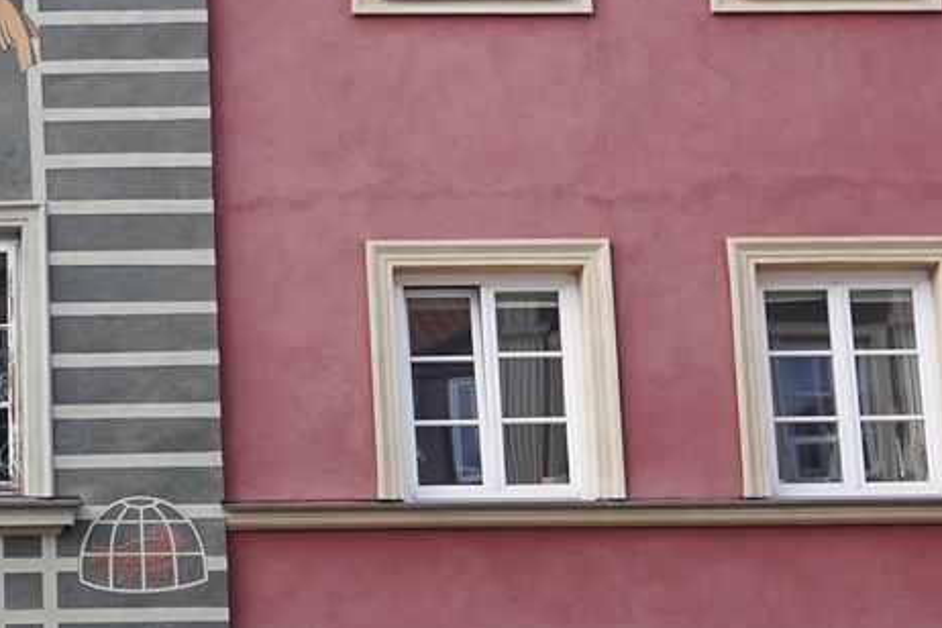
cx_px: -53
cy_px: 385
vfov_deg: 13.2
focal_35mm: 104
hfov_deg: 19.0
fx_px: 2721
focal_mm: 24
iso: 100
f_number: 5.6
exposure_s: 1/100
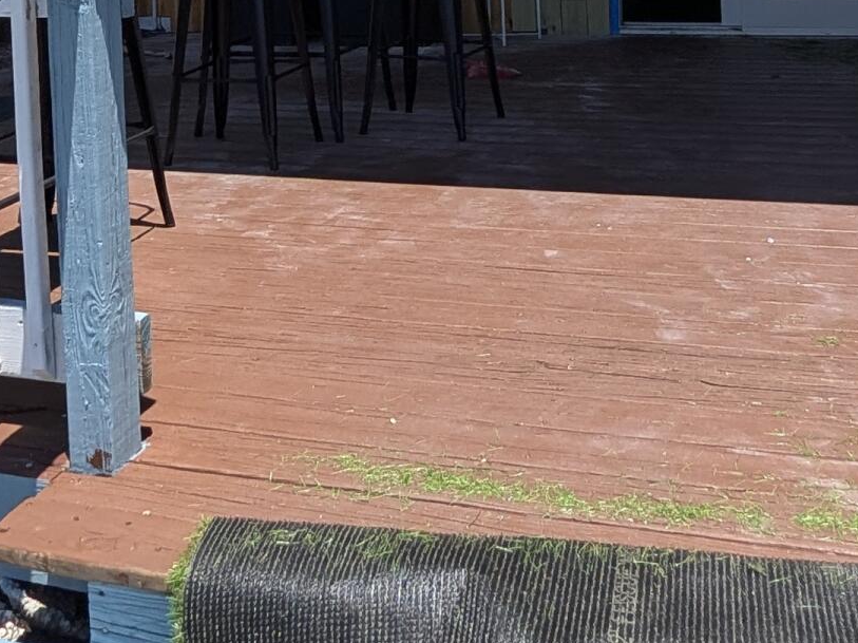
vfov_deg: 26.9
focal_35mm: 48
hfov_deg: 39.7
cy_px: -125
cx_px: 428
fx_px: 1189
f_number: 2.2
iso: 28
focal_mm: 1.54
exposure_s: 1/1036
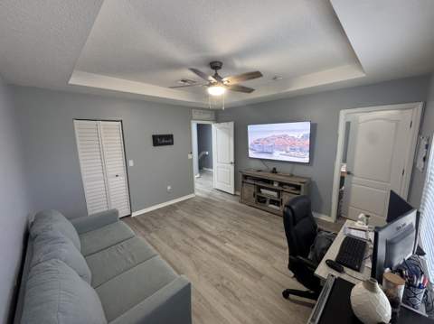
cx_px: 217
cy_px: 162
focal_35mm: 14
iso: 250
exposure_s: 1/60
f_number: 2.2
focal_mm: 2.22
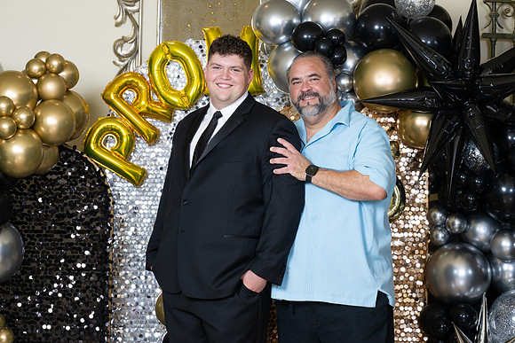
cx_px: 258
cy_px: 172
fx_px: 1932
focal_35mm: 135
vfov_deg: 10.2
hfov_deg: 15.2
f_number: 8
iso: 320
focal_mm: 135
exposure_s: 1/100
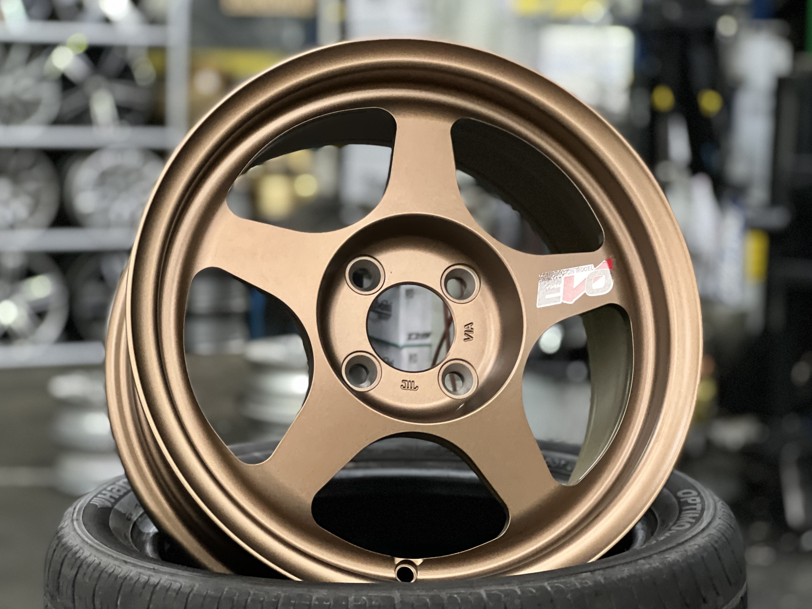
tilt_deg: -5.8
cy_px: 304
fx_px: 1830
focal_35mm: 78
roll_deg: -0.1
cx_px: 406
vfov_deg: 18.9
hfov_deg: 25.0
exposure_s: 1/14
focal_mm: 9
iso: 400
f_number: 2.8
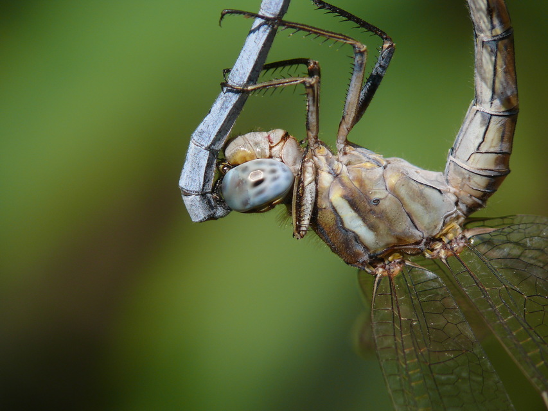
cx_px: 274
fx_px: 6650
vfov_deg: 3.5
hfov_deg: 4.7
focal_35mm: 420
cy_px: 206
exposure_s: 1/500
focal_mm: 88.8
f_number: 5.6
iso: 100
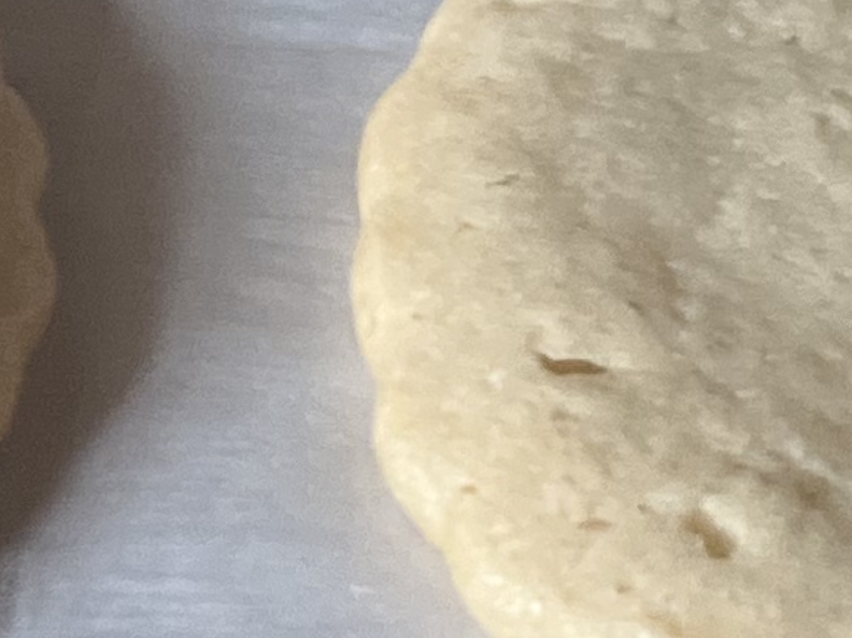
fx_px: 4454
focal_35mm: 181
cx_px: 319
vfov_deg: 8.0
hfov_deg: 10.9
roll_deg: +0.9
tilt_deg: -40.1
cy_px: -338
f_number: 1.5
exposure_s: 1/57
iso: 500
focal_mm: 5.7
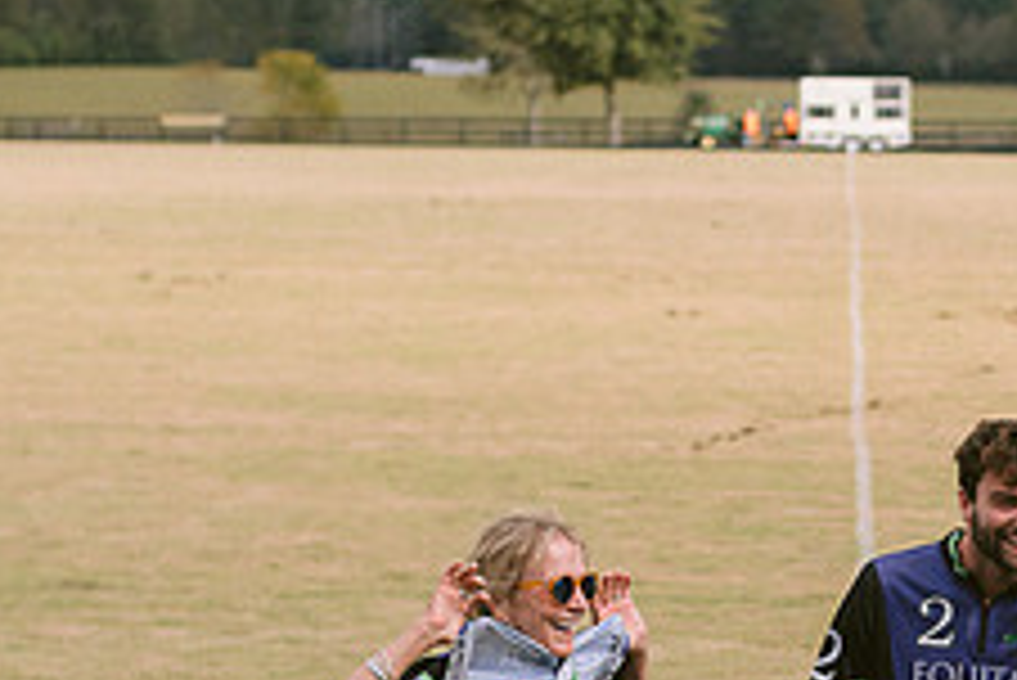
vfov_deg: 8.4
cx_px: 1093
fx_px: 4579
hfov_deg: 12.5
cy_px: 767
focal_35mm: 162
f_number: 2.8
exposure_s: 1/8000
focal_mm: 50
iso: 200
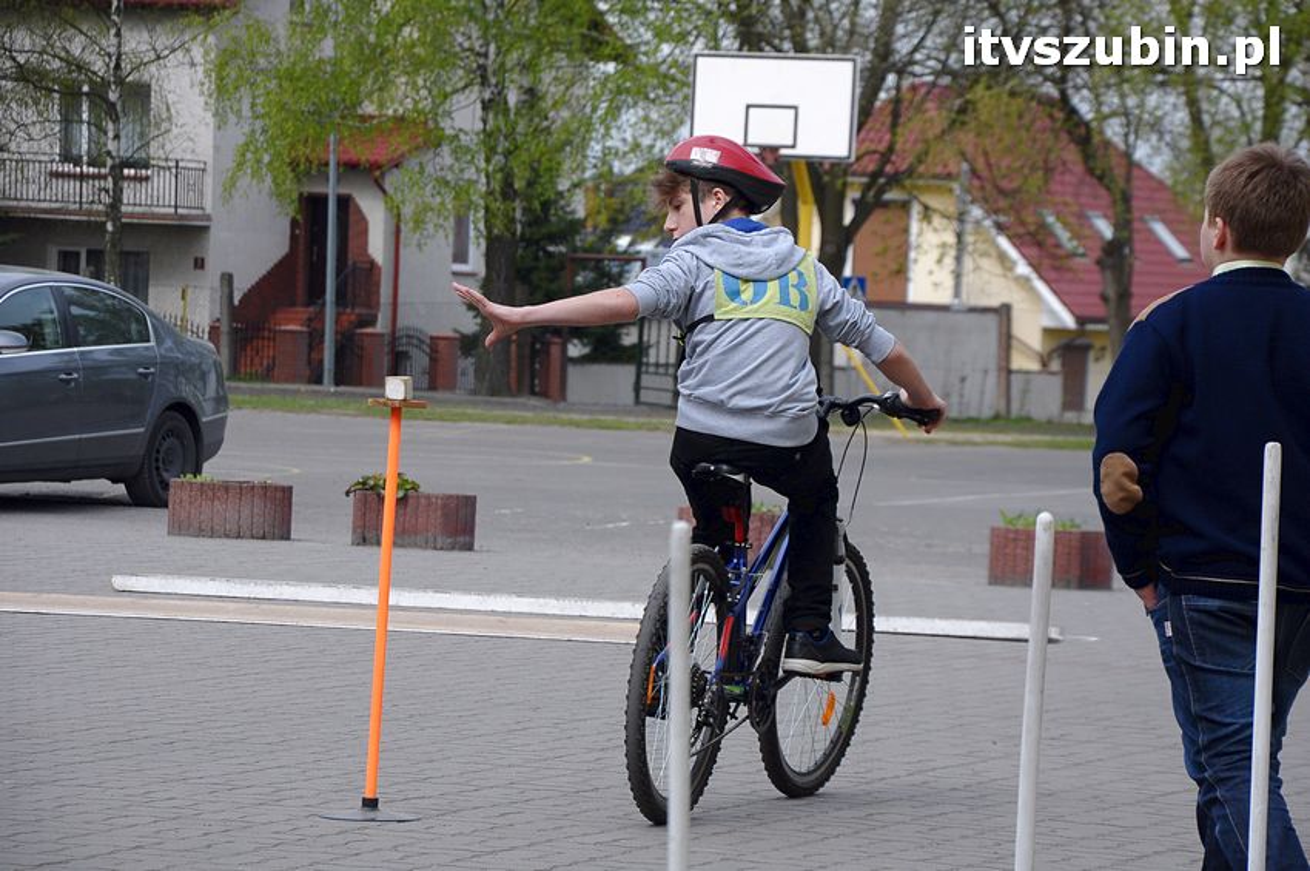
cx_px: 655
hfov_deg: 13.1
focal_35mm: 158
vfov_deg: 8.7
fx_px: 5726
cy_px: 436
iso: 500
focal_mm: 105
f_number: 8
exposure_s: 1/1000
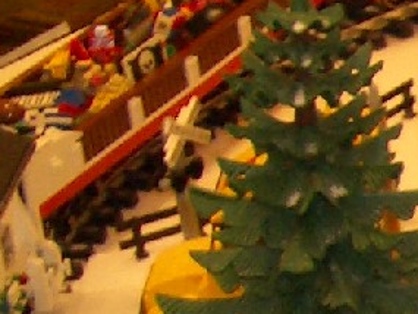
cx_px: 1091
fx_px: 2561
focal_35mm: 212
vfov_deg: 6.9
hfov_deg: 8.4
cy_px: 443
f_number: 2.6
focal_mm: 5.8
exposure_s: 1/60
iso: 100
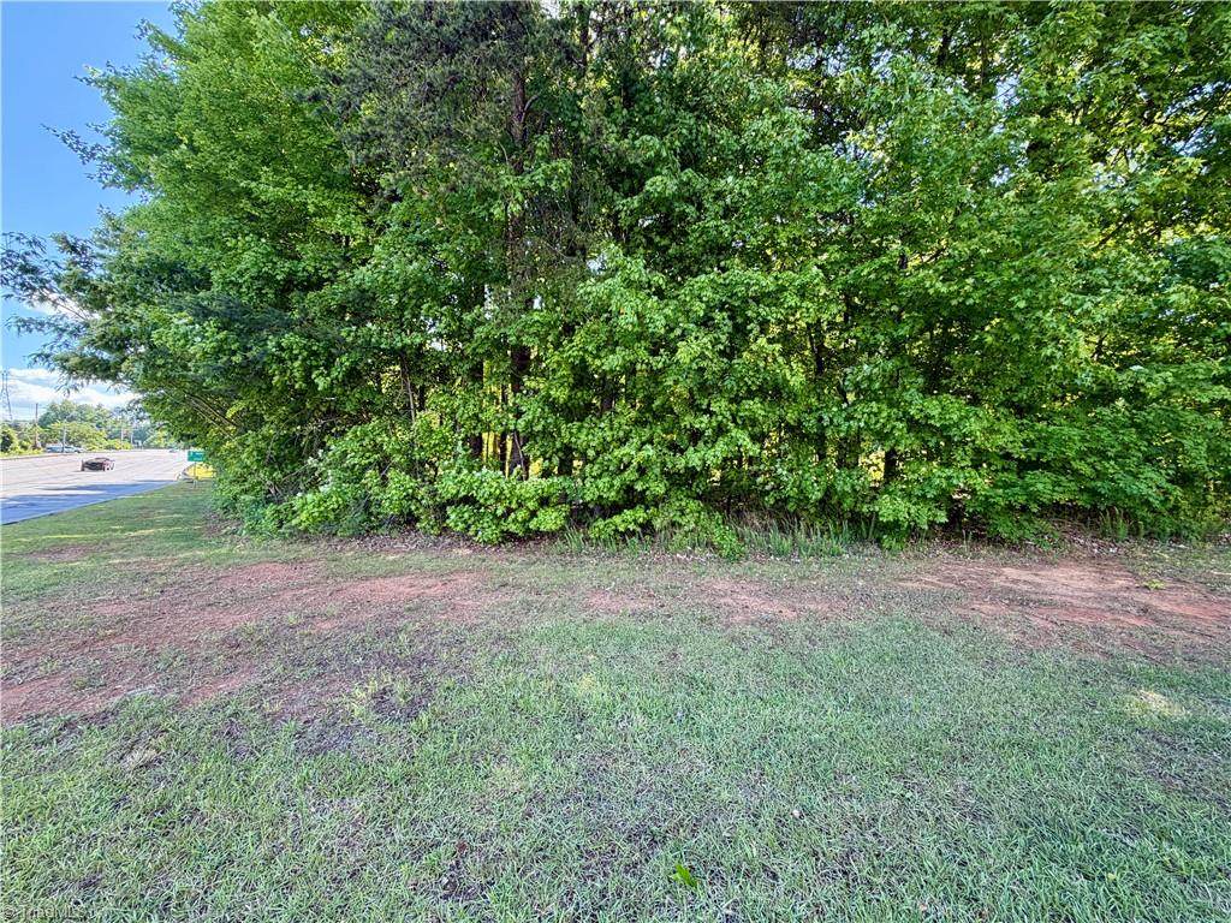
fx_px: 498
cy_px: 462
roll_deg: -2.6
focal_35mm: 14
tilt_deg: +0.2
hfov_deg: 102.1
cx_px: 616
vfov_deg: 85.7
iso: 80
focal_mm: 2.22
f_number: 2.2
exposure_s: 1/121
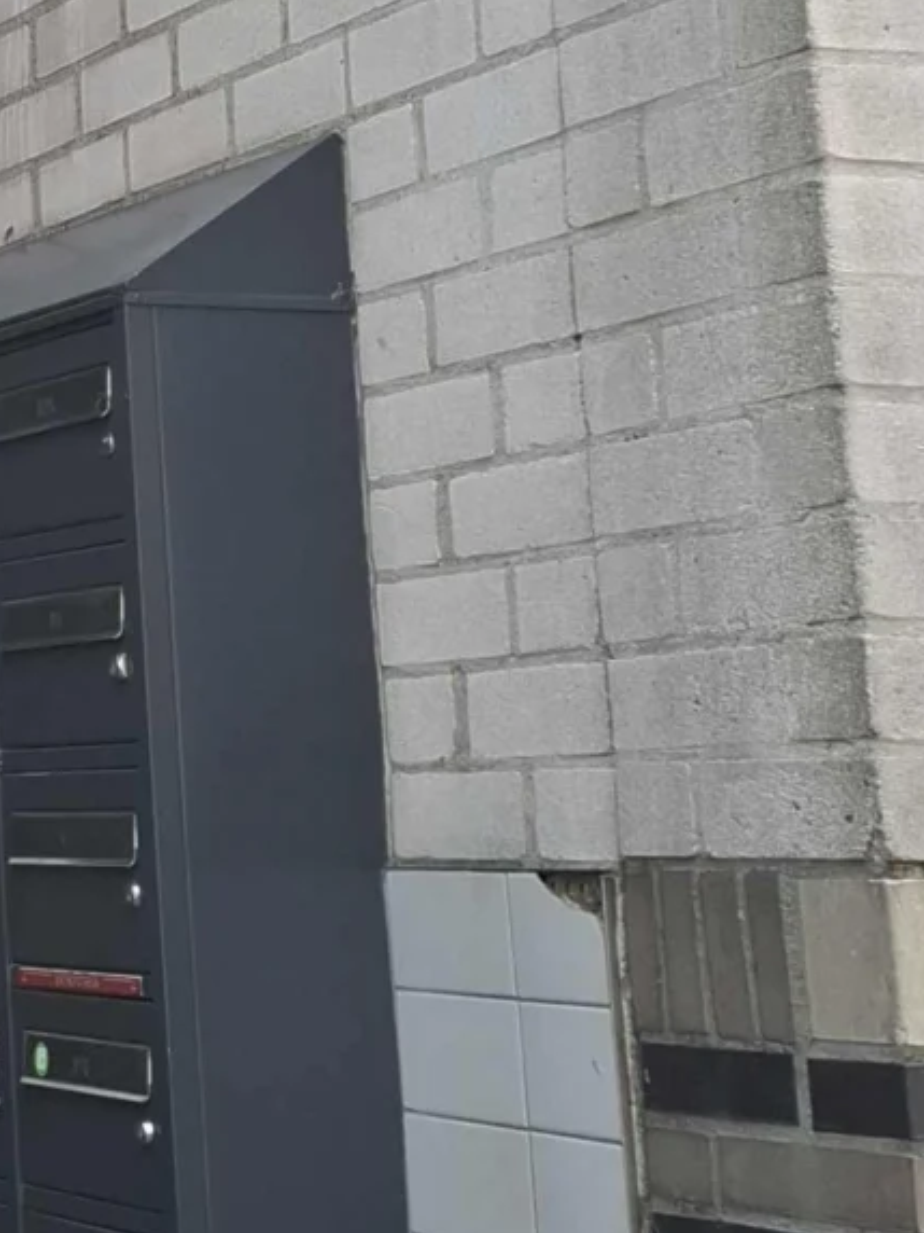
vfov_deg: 18.6
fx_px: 3666
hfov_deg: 12.5
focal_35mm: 103
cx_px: -978
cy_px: 47
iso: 50
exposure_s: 1/130
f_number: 1.8
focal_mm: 5.54
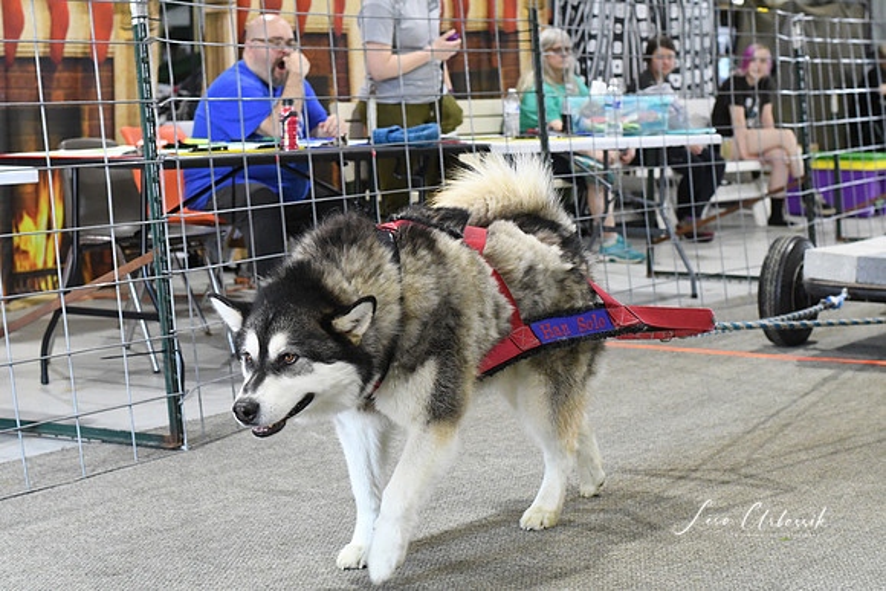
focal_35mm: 75
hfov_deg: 27.0
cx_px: 443
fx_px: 1846
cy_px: 296
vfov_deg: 18.2
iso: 4000
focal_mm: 50
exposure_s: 1/320
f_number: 4.5
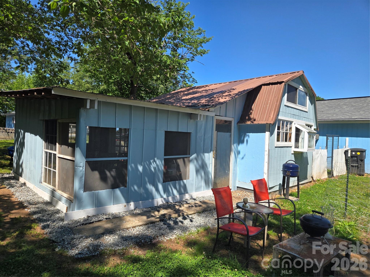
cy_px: 138
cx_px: 185
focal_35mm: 23
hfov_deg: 73.9
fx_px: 246
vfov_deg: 58.9
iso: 64
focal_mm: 5.4
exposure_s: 1/2921
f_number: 1.8
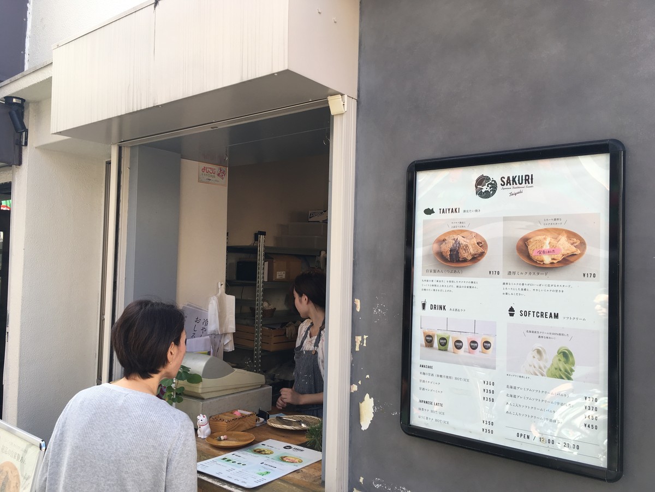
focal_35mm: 29
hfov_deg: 61.7
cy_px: 246
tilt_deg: +3.2
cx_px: 328
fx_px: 549
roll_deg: -0.7
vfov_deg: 48.2
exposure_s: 1/129
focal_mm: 4.15
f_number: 2.2
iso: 25
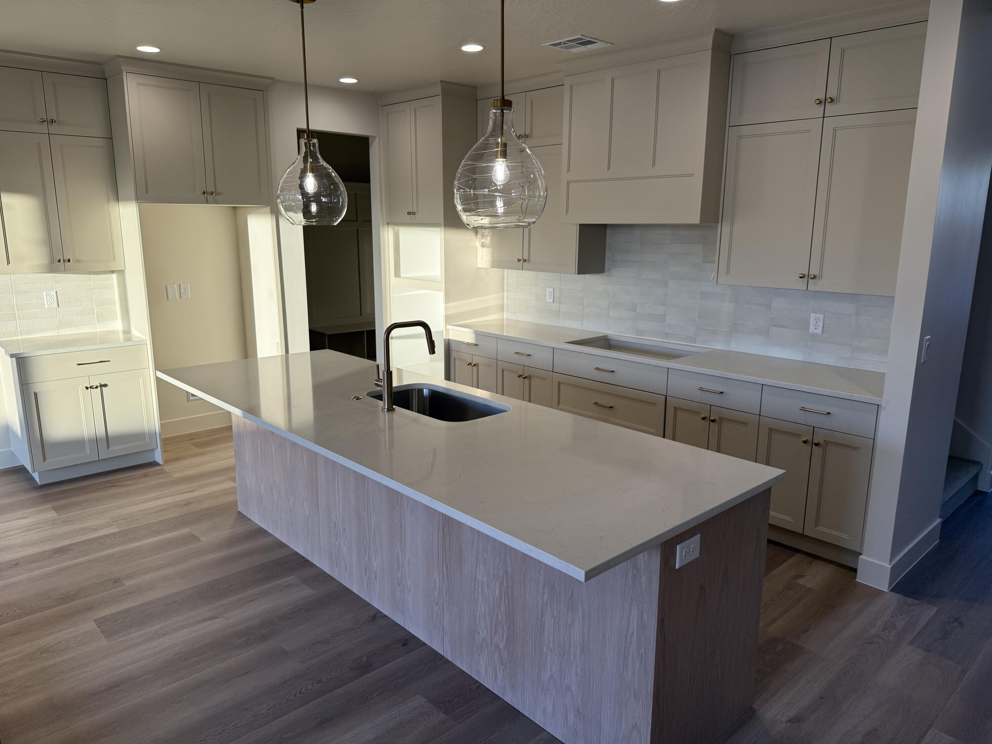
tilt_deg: -11.0
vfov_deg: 56.8
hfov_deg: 71.6
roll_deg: -0.3
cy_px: 372
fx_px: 688
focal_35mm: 24
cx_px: 496
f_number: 1.78
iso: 100
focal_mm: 6.76
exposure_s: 1/296
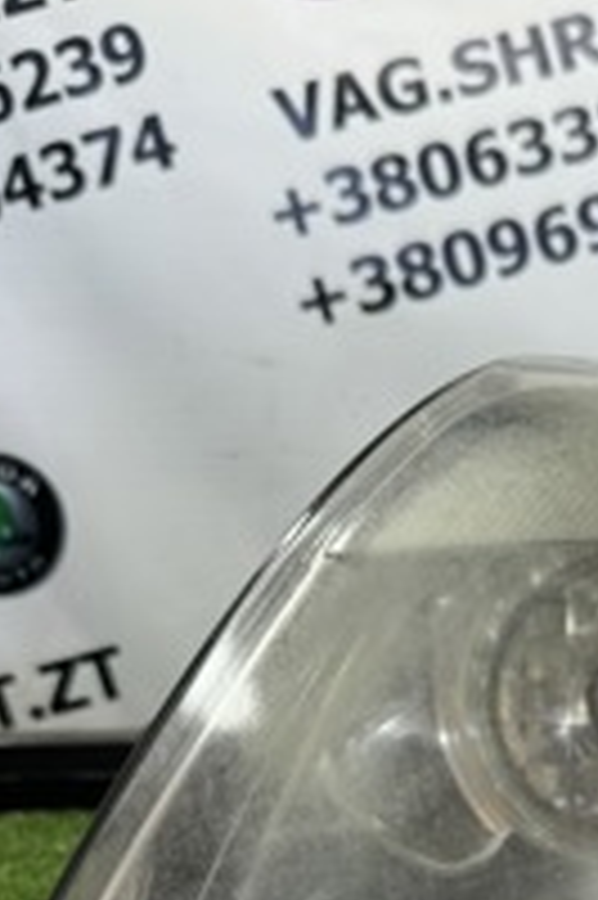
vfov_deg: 32.1
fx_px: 1497
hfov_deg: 21.2
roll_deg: -0.2
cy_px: 778
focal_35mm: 60
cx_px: 688
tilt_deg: -8.1
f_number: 1.78
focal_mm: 6.76
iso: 64
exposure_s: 1/174
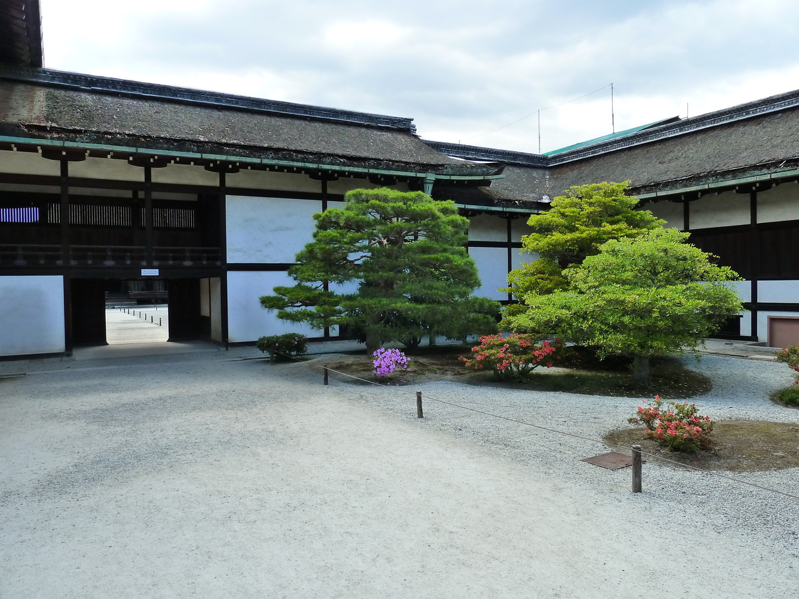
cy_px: 300
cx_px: 400
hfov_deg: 69.4
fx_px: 577
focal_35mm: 25
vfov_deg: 54.9
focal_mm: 4.1
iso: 200
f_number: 4
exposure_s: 1/200
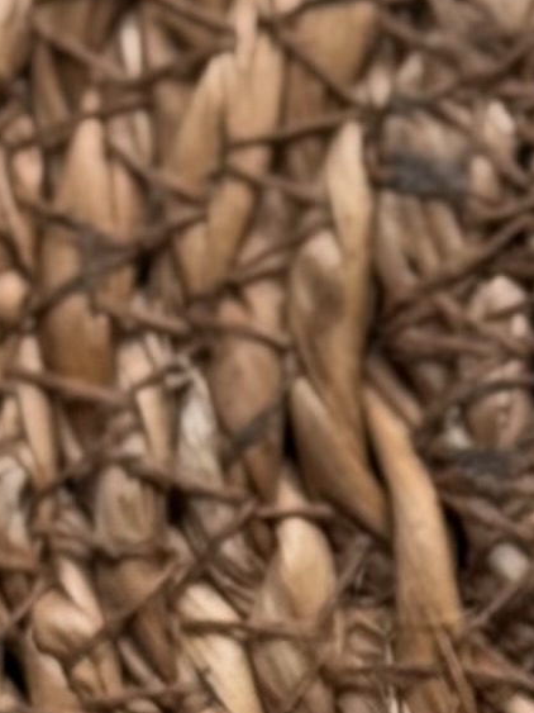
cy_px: 276
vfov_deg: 5.8
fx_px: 7078
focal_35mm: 344
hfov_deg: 4.2
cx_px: 1297
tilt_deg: -81.9
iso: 64
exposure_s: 1/384
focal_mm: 6.76
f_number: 1.78
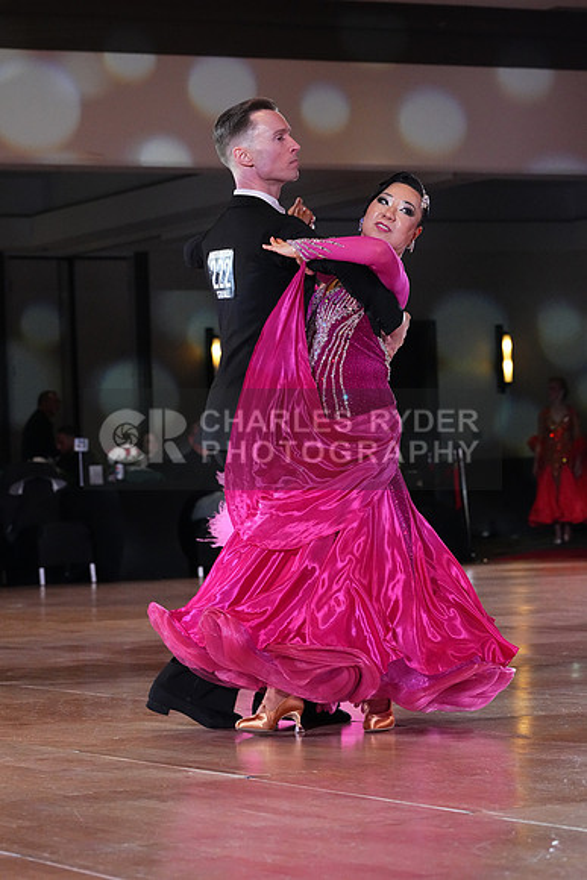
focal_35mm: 115
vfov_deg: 17.8
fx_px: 2811
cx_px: 294
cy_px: 440
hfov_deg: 11.9
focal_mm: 115
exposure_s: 1/400
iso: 8000
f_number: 6.3
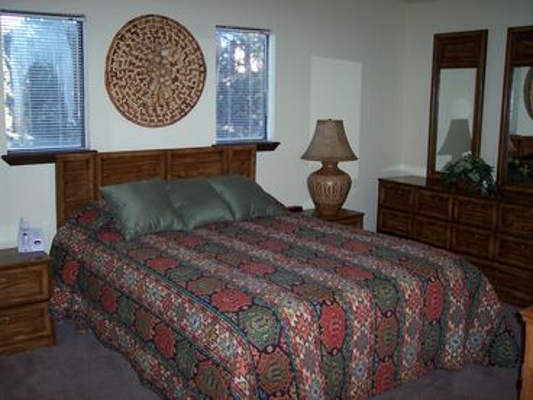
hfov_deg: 47.9
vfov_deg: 36.8
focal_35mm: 39
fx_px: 601
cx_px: 266
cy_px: 200
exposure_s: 1/60
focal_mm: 8
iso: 100
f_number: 2.8
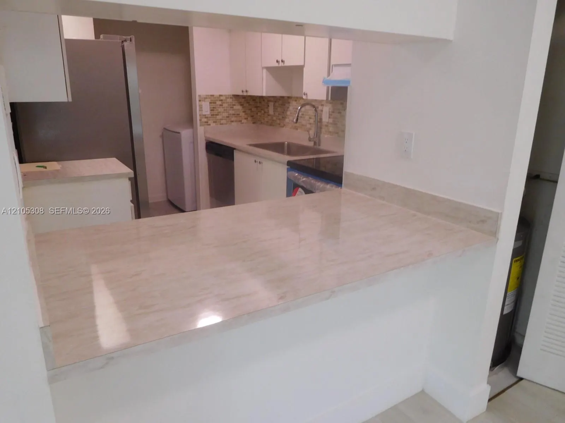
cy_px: 212
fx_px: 408
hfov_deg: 69.4
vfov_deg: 54.9
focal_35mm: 25
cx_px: 282
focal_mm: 4.5
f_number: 3.4
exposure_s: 1/30
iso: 220
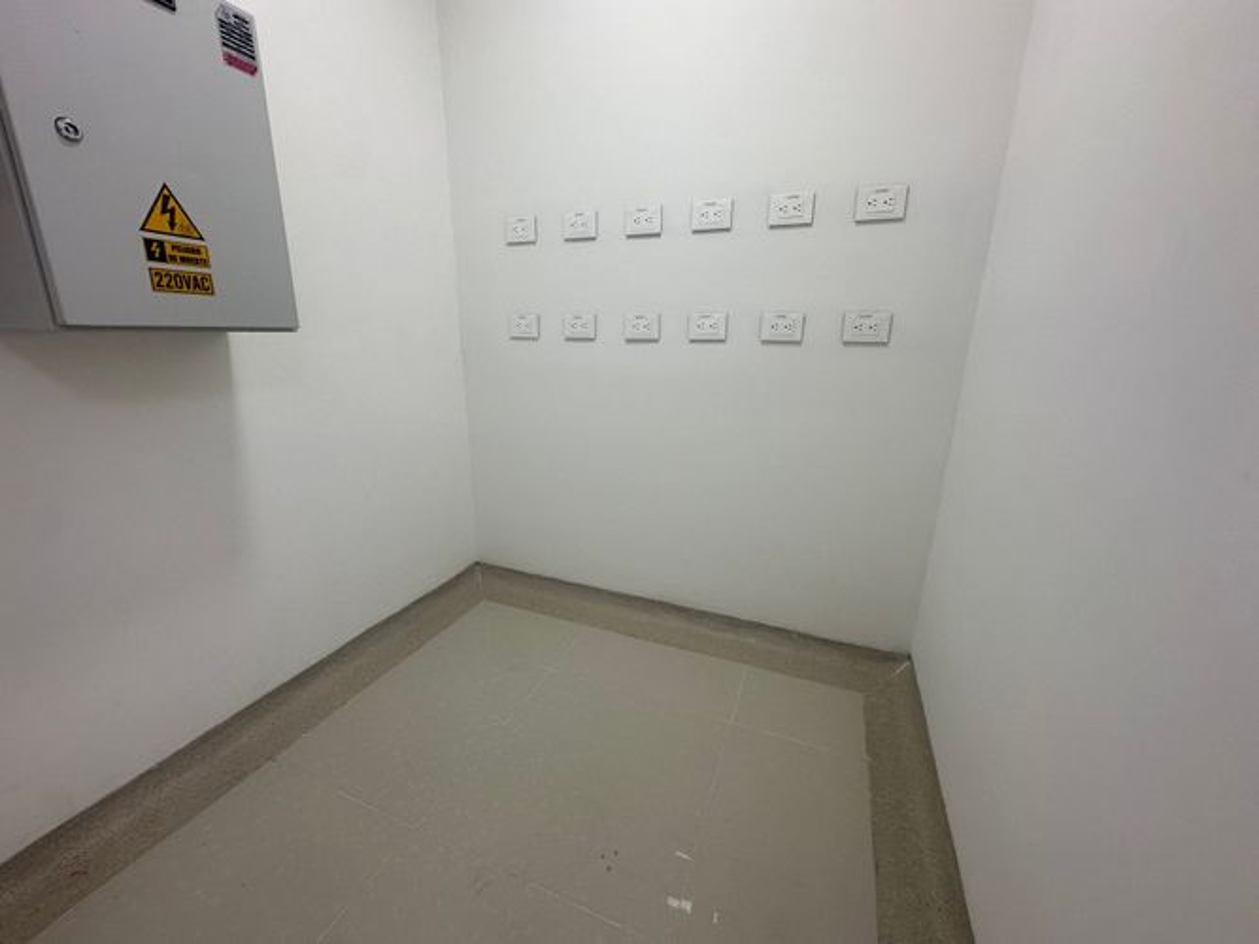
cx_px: 630
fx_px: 509
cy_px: 472
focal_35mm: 14
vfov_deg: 85.7
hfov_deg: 102.1
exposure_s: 1/120
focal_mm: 2.22
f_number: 2.2
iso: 100
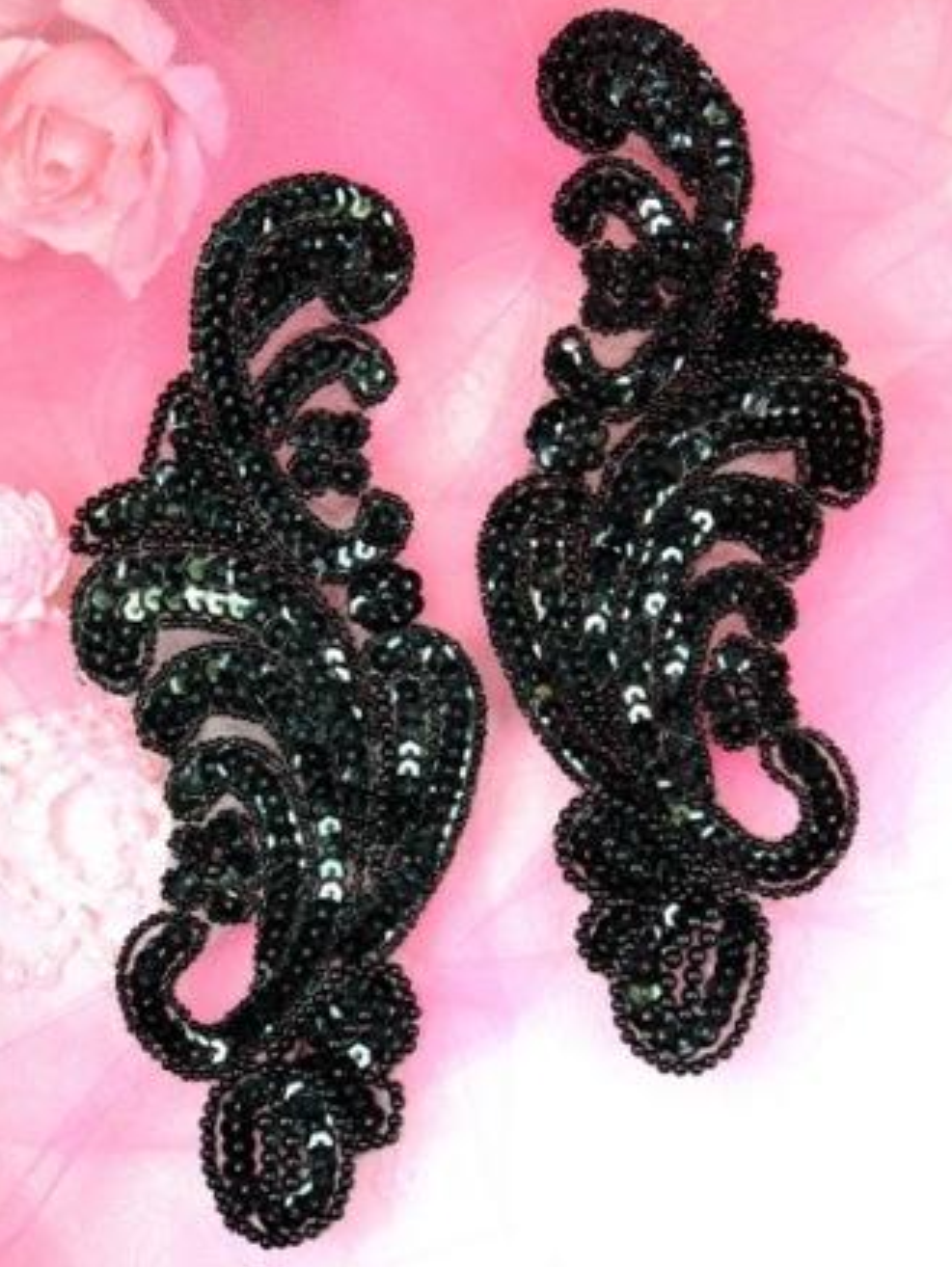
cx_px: 475
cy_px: 622
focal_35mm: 47
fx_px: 1722
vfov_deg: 40.4
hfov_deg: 30.9
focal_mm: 8.3
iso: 80
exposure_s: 1/60
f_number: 4.7
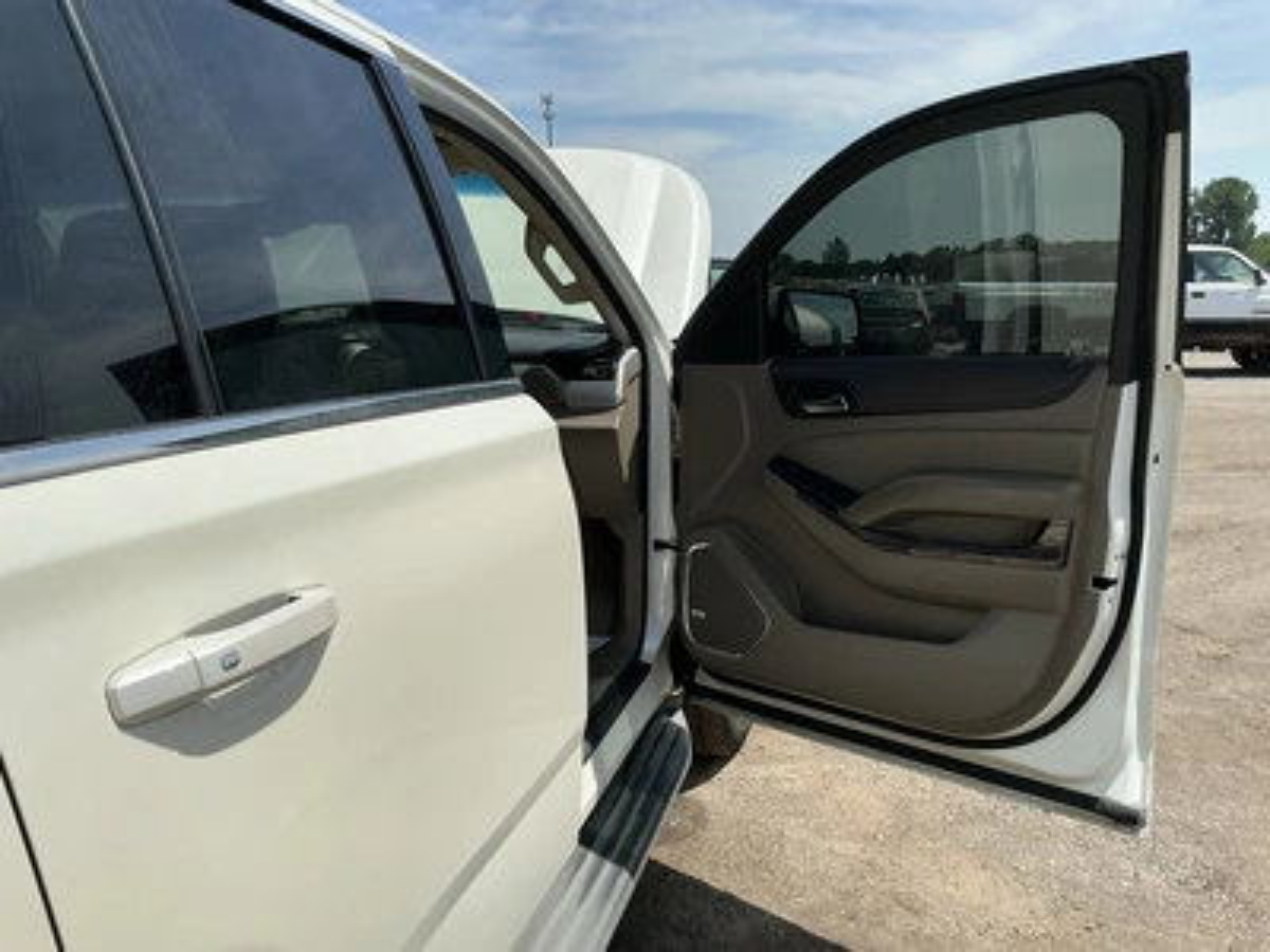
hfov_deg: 63.4
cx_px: 635
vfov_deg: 49.7
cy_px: 476
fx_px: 1027
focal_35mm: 28
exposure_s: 1/2959
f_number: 1.8
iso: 25
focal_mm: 3
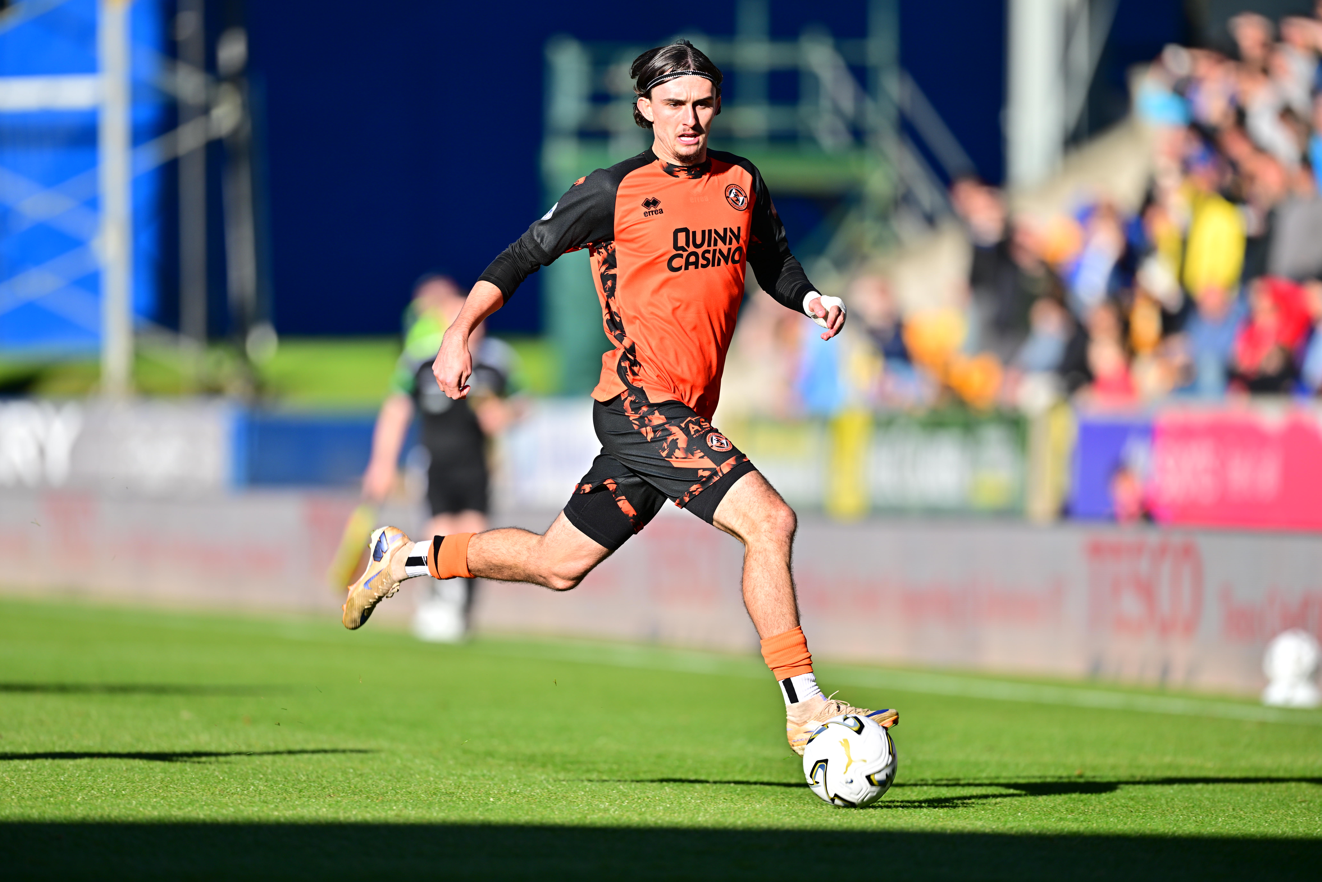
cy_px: 441
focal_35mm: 400
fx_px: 14688
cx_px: 661
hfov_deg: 5.2
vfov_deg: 3.4
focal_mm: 400
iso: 64
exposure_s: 1/1250
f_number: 2.8
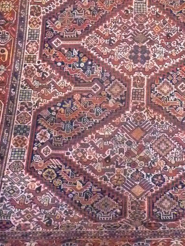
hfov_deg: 21.7
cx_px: 138
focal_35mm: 67
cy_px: 40
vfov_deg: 28.2
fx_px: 477
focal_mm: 5.5
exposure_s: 1/40
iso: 800
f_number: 2.8
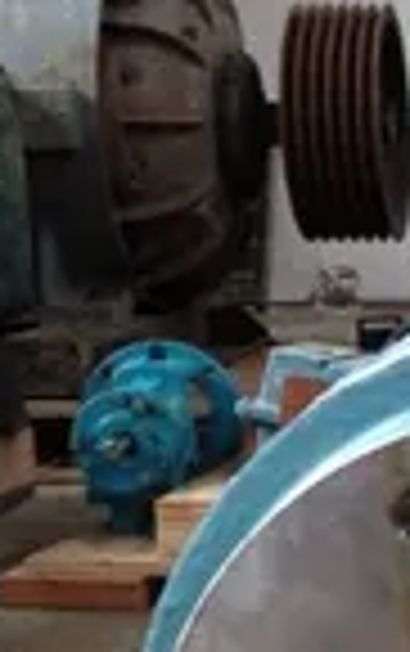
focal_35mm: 102
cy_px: 522
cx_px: 644
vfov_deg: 20.1
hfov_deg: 12.2
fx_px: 1818
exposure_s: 1/20
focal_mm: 4.28
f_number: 2.4
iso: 64
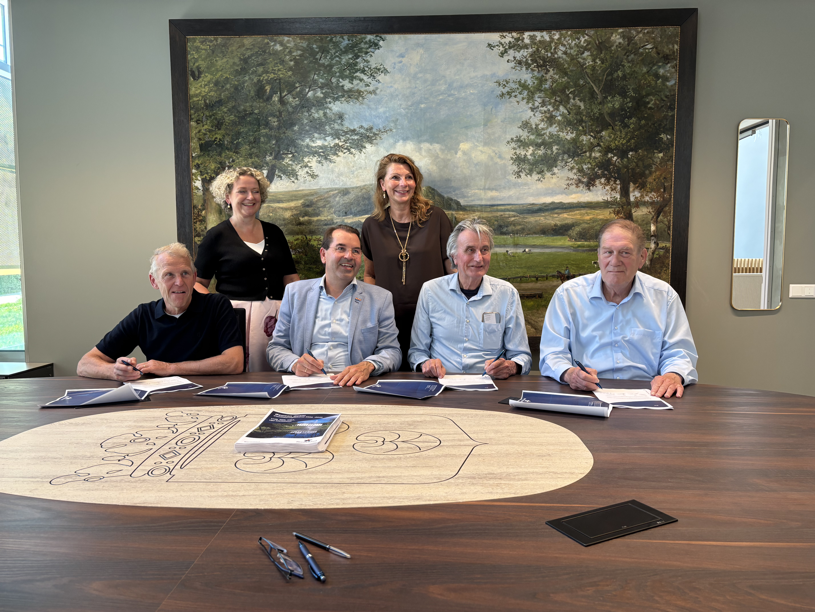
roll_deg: +0.9
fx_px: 612
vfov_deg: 53.1
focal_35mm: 26
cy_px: 306
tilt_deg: -5.6
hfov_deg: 67.3
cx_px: 408
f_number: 1.6
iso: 125
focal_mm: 5.96
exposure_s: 1/100
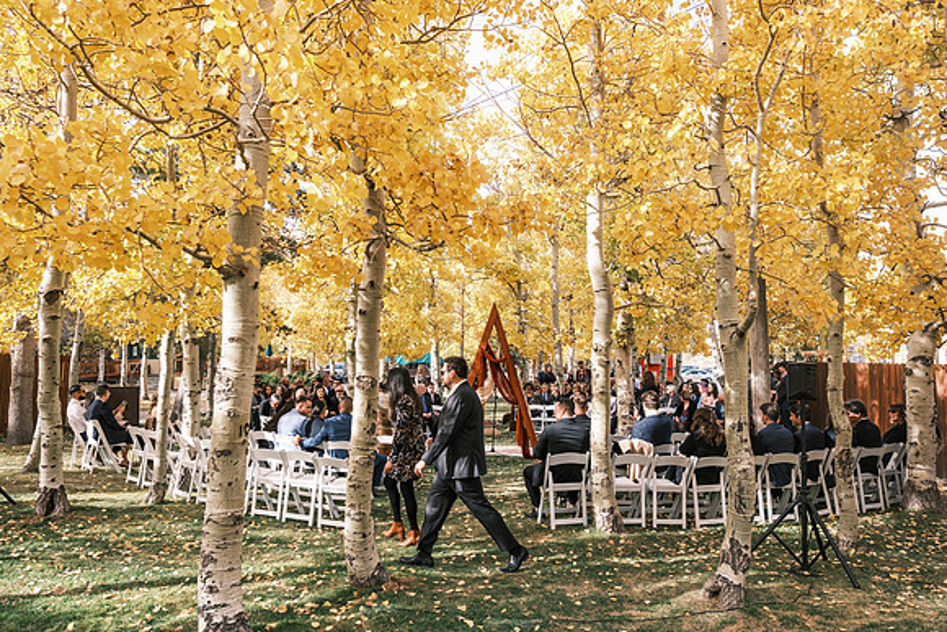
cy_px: 316
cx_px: 474
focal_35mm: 27
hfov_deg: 67.4
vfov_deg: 48.0
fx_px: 710
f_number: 3.6
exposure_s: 1/250
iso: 160
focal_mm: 18
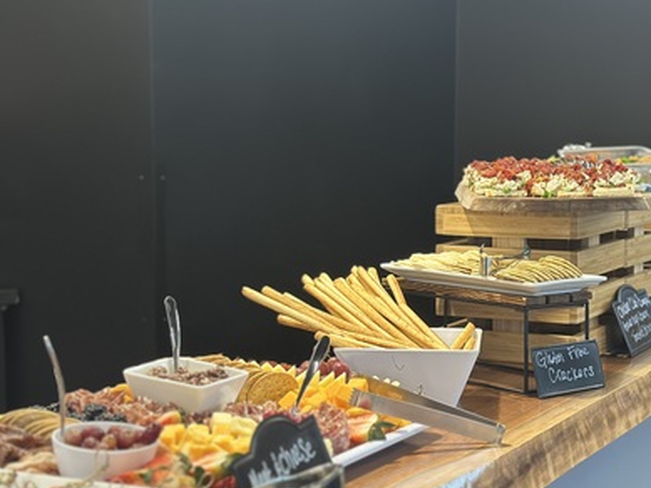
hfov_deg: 26.1
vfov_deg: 19.9
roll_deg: -1.2
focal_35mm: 74
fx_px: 1392
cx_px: 459
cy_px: 282
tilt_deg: -7.2
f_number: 1.78
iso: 200
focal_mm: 6.86
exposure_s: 1/60
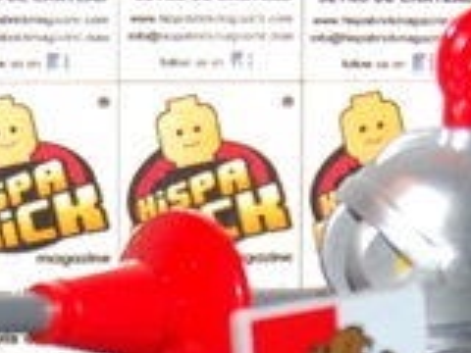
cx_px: 200
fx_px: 3334
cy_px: 421
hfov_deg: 8.1
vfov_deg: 6.0
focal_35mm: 245
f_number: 4.5
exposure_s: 1/60
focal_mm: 34
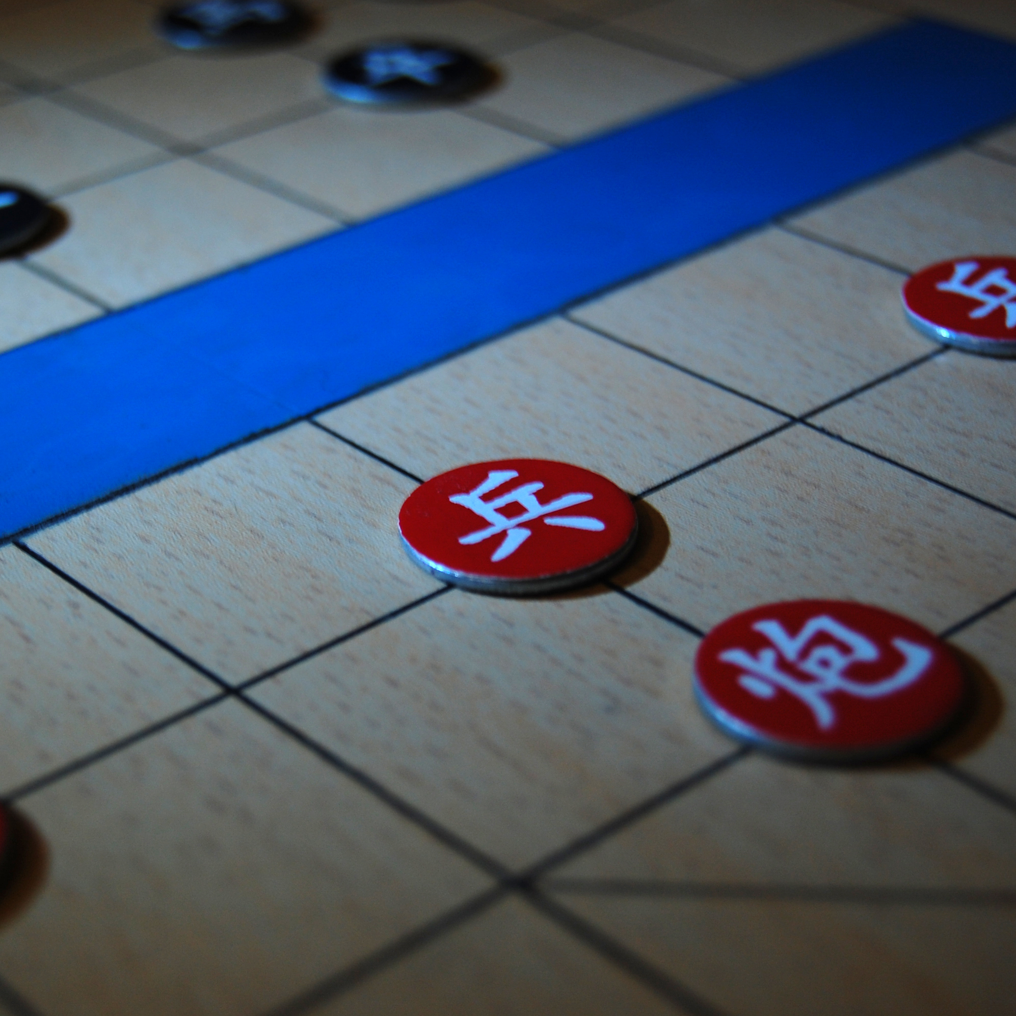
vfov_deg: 23.7
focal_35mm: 73
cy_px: 507
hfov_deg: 23.6
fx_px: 2424
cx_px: 330
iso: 200
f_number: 5
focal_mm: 38
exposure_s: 1/10
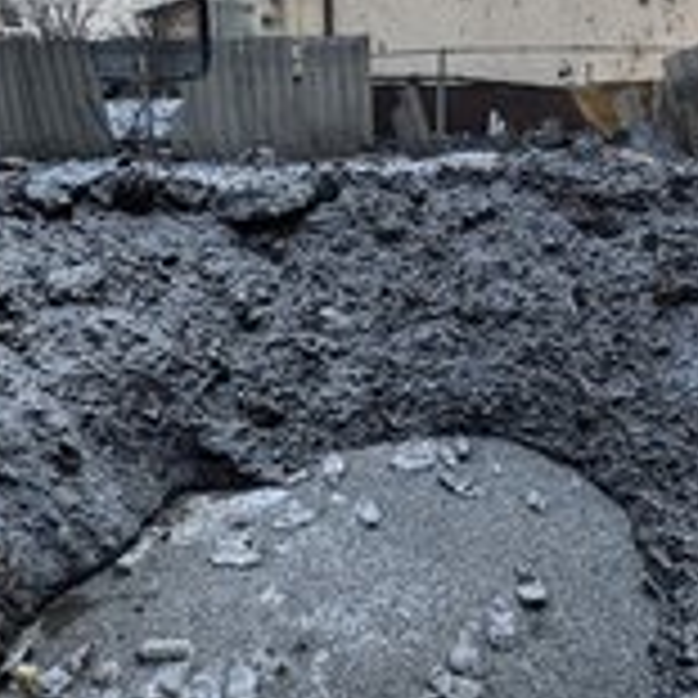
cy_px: 270
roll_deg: -0.2
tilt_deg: -16.5
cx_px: 392
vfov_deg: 50.7
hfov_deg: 51.0
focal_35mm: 32
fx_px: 730
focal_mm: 2.22
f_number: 2.2
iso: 40
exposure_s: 1/569
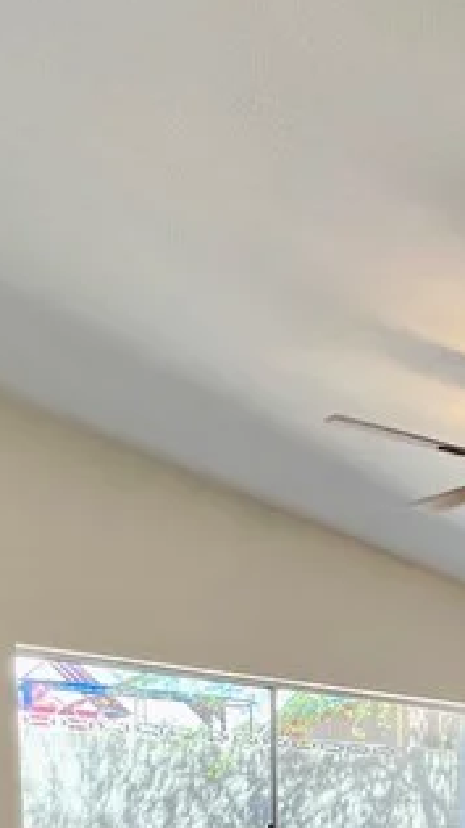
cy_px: 957
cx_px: 796
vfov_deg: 36.2
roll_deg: -0.6
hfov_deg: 20.1
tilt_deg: -5.3
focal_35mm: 46
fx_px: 1009
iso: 50
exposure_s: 1/120
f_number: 1.8
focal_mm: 1.57
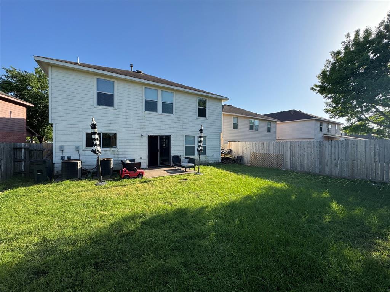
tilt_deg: -2.2
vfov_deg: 85.7
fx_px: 158
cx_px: 195
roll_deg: -0.6
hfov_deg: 102.1
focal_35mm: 14
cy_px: 146
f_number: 2.2
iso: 40
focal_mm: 2.22
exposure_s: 1/980
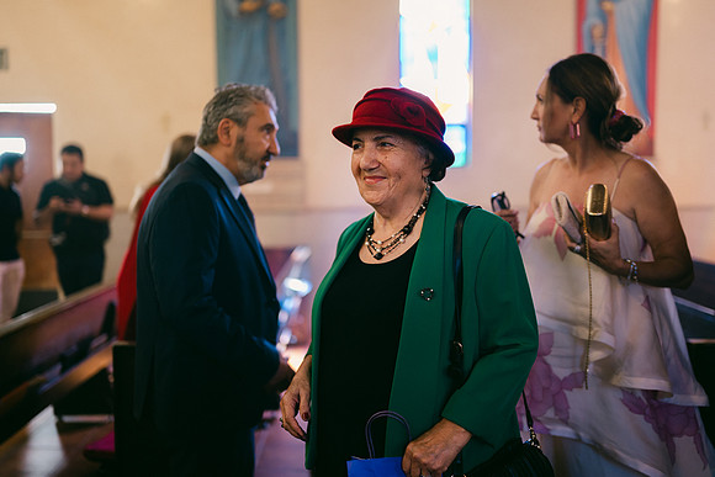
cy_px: 238
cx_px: 351
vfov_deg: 36.8
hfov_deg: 53.0
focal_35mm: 36
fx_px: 718
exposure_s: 1/160
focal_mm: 35
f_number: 1.2
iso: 400
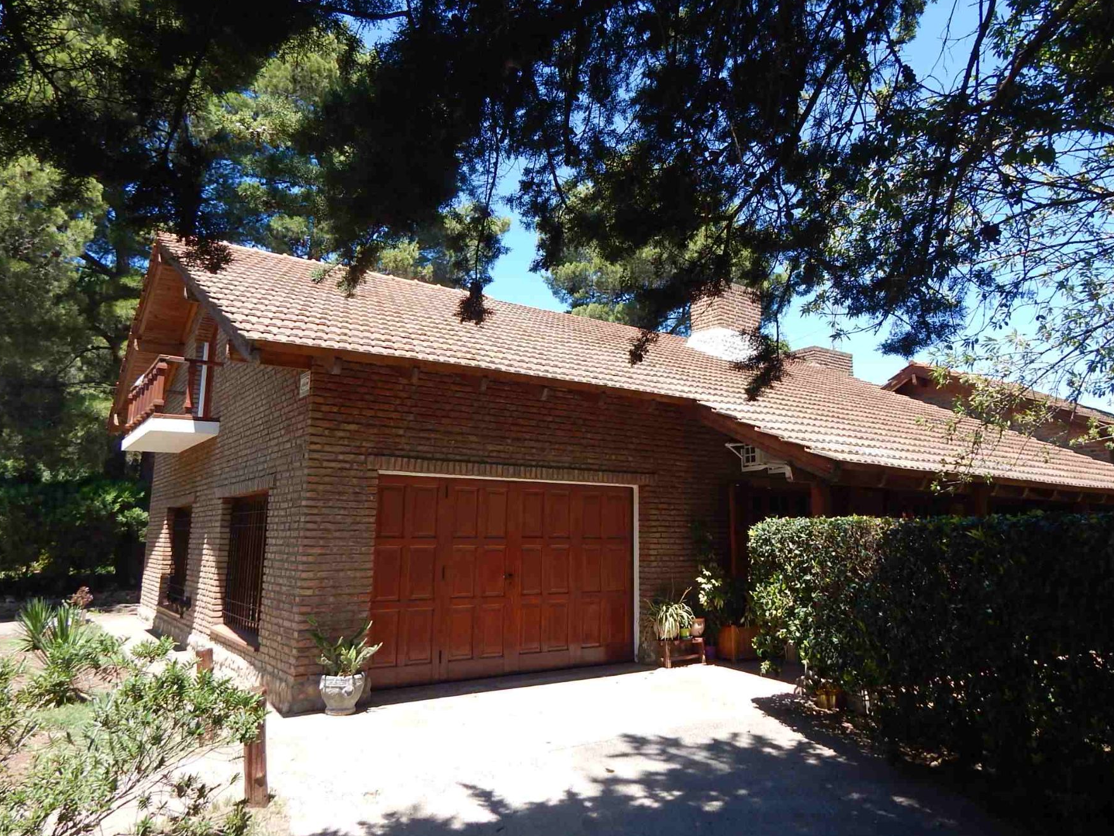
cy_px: 396
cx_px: 590
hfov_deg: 71.5
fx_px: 772
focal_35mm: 24
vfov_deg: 56.8
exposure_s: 1/640
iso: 125
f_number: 3
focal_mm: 4
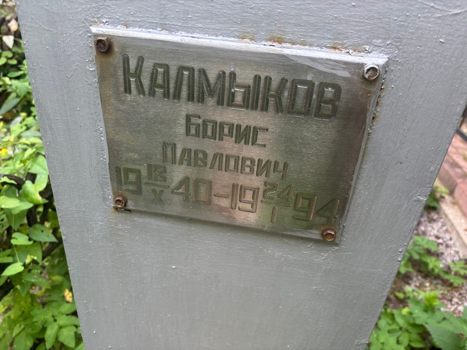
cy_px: 175
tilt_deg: -26.6
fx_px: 351
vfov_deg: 53.1
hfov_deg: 67.3
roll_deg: -8.5
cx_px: 234
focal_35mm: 26
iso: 80
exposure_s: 1/121
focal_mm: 5.96
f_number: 1.6
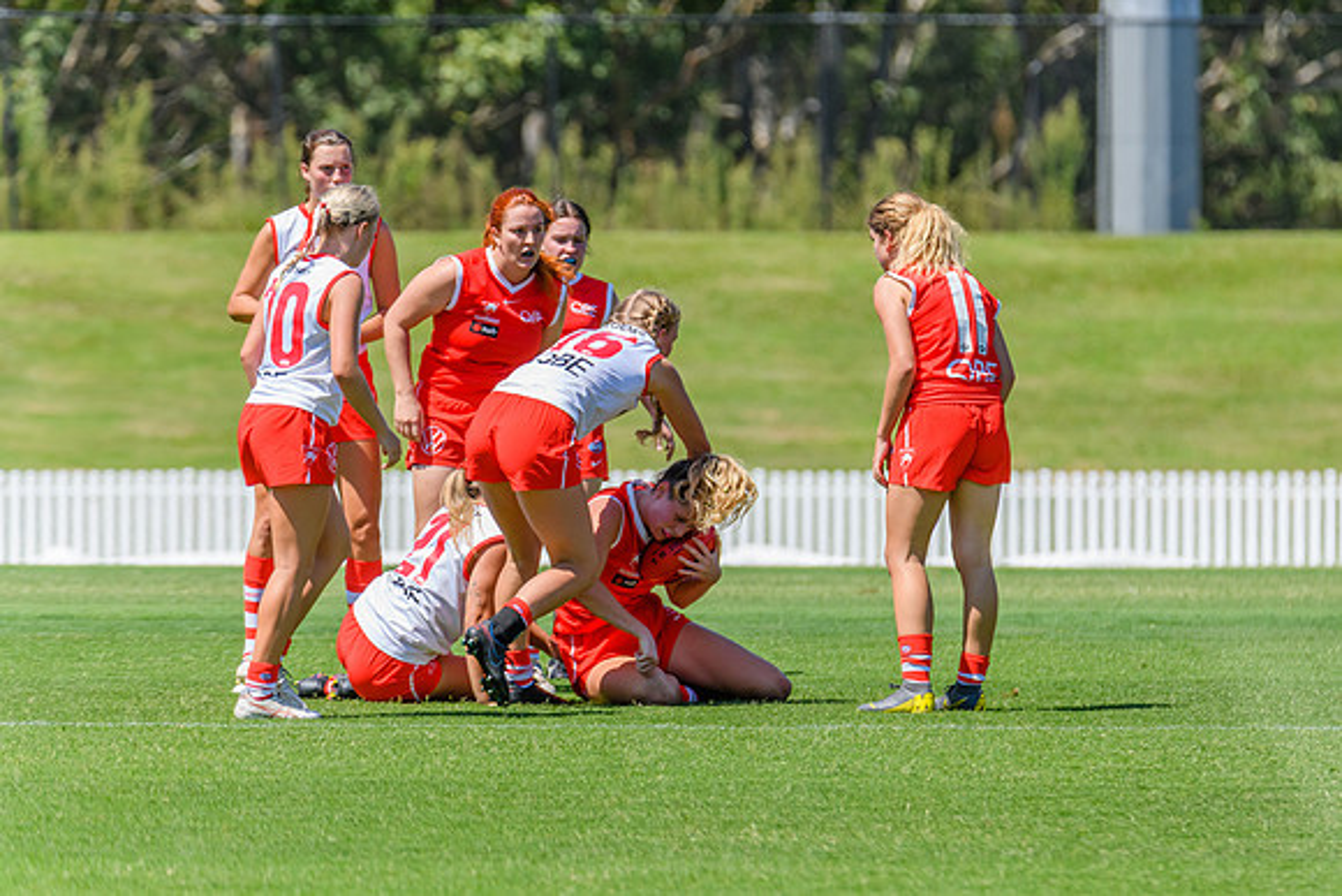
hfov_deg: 4.5
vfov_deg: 3.0
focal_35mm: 463
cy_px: 440
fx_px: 17255
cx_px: 759
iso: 800
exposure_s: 1/2000
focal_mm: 400
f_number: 9
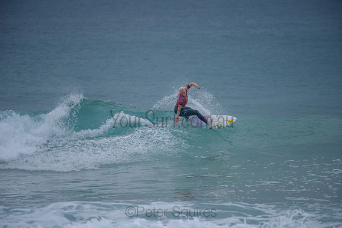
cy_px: 114
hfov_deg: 4.1
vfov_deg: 2.8
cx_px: 171
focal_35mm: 500
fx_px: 4751
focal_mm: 500
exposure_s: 1/2000
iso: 280
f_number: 5.6
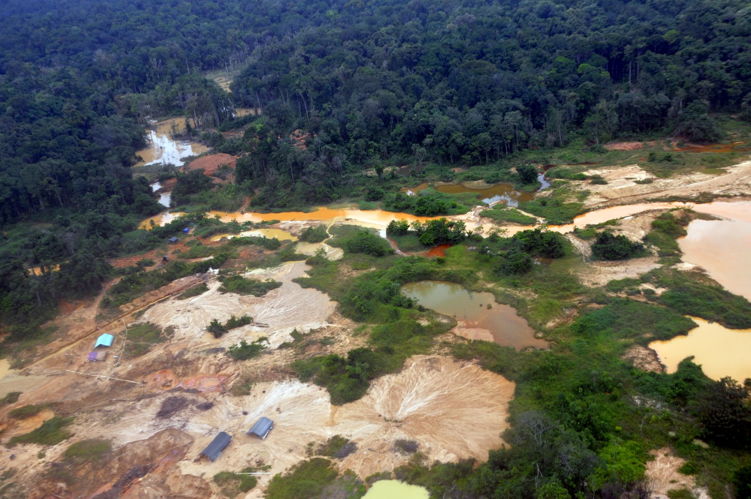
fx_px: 781
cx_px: 376
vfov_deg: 35.4
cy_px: 250
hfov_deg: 51.3
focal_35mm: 38
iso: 200
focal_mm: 25
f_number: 11
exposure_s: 1/125
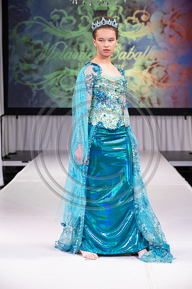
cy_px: 144
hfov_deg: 14.8
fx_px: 738
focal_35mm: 92
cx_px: 96
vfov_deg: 22.2
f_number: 5.6
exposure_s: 1/400
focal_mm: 92
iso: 2000
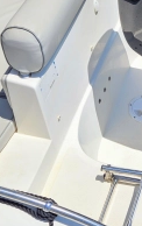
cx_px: 193
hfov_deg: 17.6
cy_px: 68
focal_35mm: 69
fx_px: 425
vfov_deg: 29.4
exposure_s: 1/3788
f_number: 1.8
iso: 25
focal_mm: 5.4
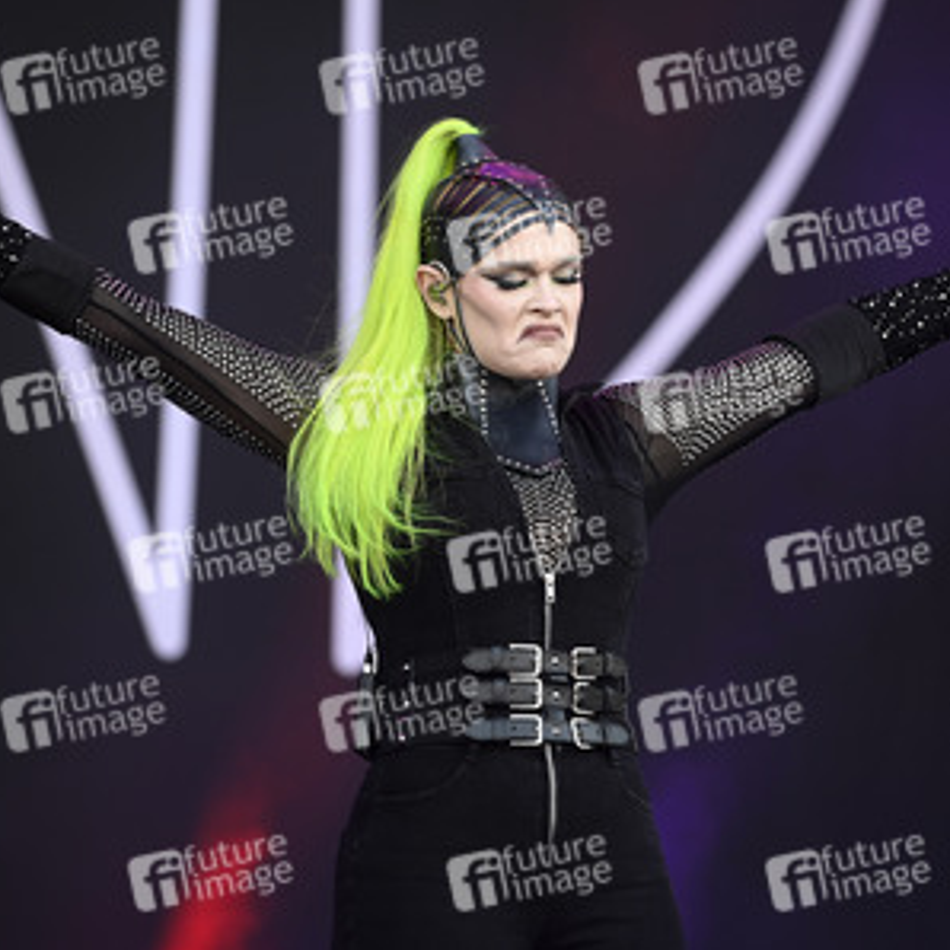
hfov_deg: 9.1
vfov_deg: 9.1
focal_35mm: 193
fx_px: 5993
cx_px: 445
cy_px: 475
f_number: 2.8
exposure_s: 1/500
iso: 320
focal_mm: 150
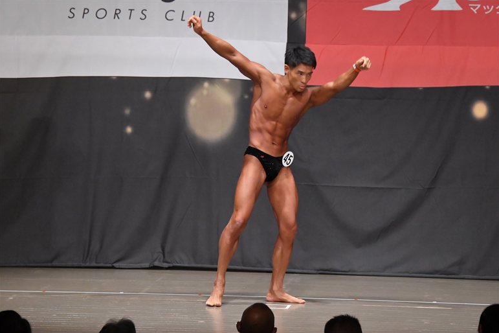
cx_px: 250
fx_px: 2814
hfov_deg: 10.1
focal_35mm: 203
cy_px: 166
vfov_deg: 6.8
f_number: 5.6
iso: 6400
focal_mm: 135
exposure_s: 1/400
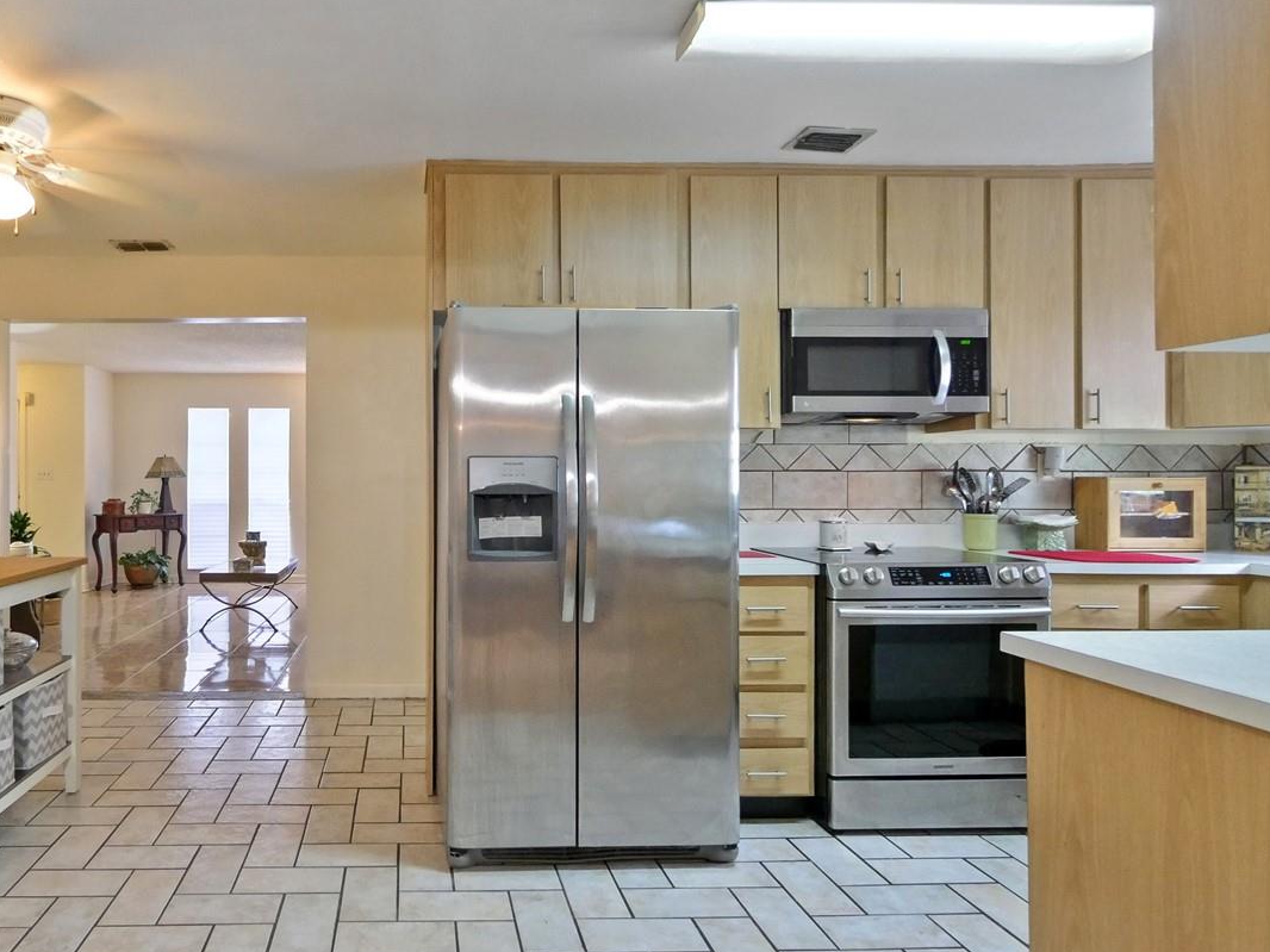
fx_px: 770
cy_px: 496
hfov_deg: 76.7
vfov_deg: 63.4
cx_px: 434
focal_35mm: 21
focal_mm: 7
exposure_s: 1/50
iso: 3200
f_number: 4
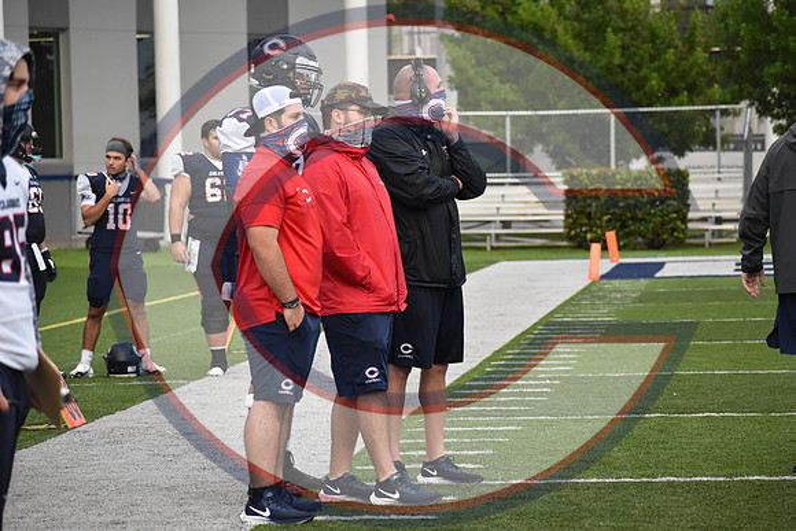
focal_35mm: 183
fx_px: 4047
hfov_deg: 11.2
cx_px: 398
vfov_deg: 7.5
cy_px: 266
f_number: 4.8
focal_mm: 122
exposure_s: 1/500
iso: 1250
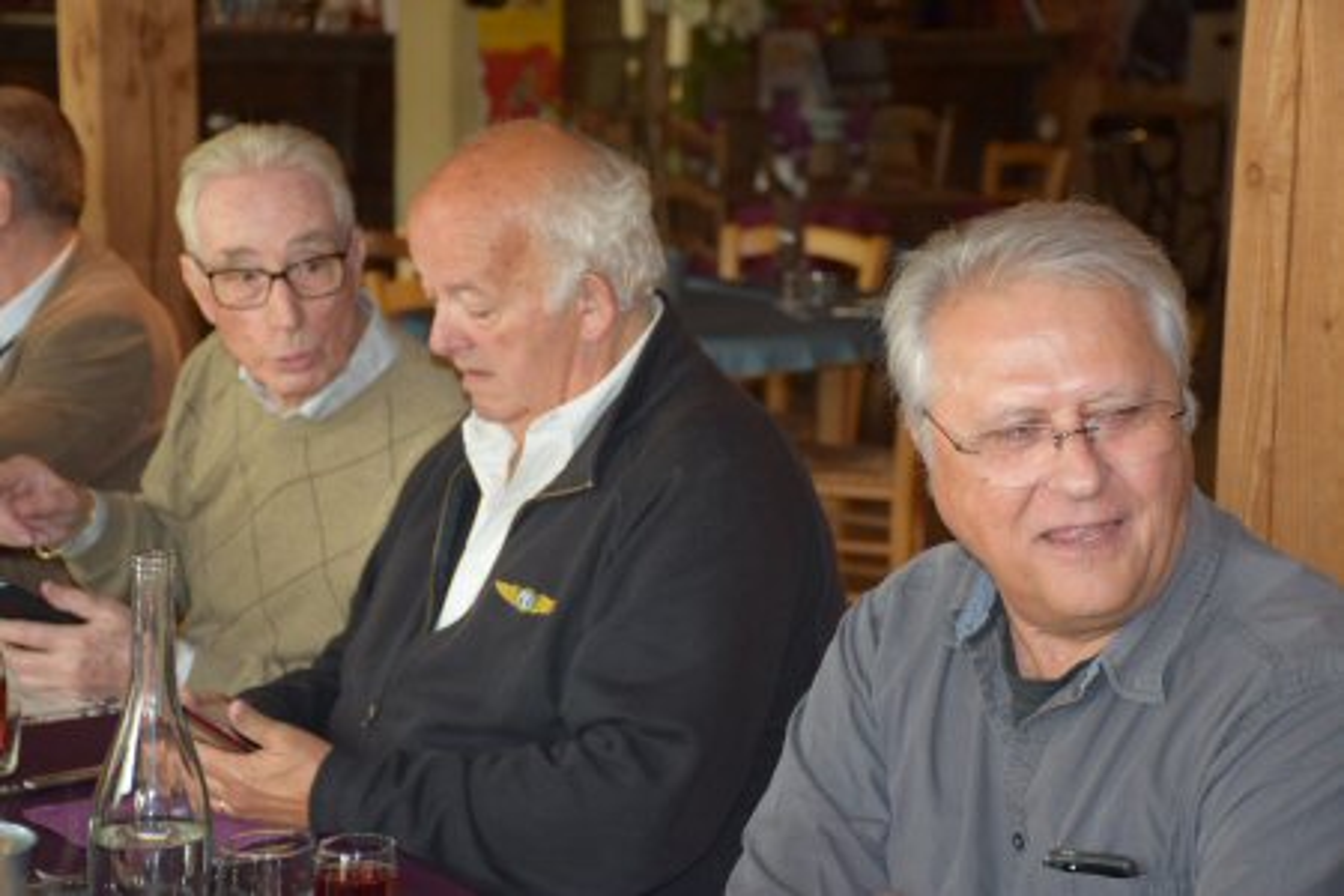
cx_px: 672
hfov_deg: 24.2
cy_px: 448
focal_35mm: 84
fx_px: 3136
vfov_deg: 16.3
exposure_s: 1/60
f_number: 4.8
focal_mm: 56
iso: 800
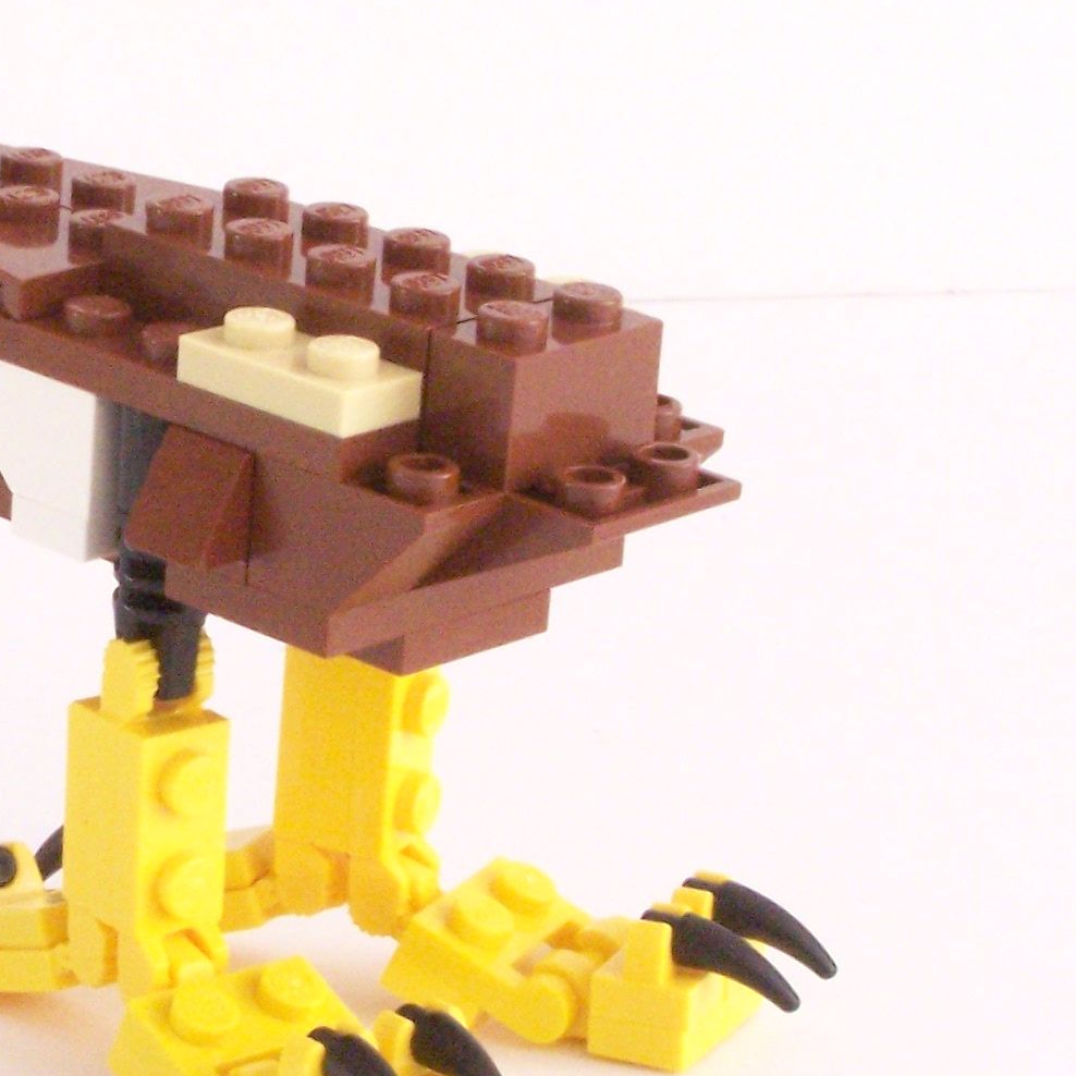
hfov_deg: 12.8
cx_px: 157
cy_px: 501
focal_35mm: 136
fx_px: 4783
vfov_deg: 12.8
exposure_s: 1/8
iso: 400
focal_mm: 9.8
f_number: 8
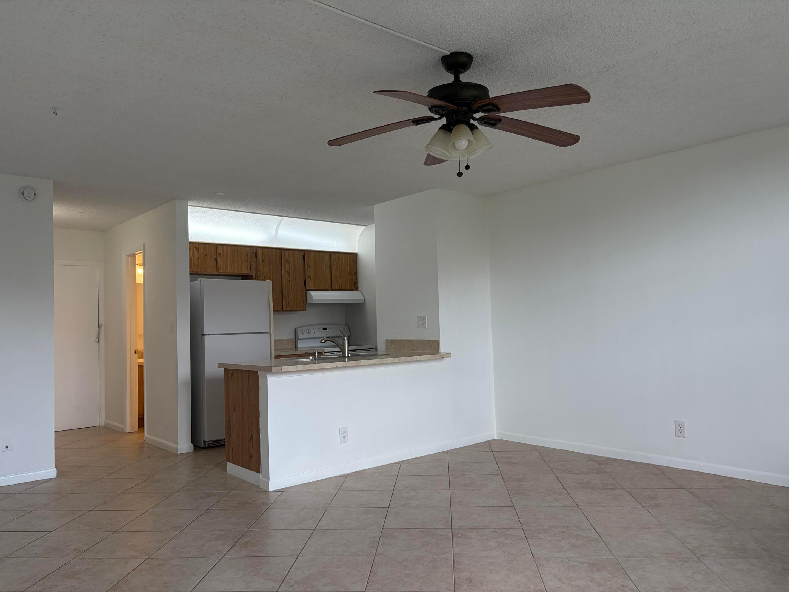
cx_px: 394
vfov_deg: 53.1
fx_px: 593
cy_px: 296
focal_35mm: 26
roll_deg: +1.9
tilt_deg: +2.8
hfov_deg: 67.3
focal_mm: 5.96
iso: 100
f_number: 1.6
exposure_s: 1/222
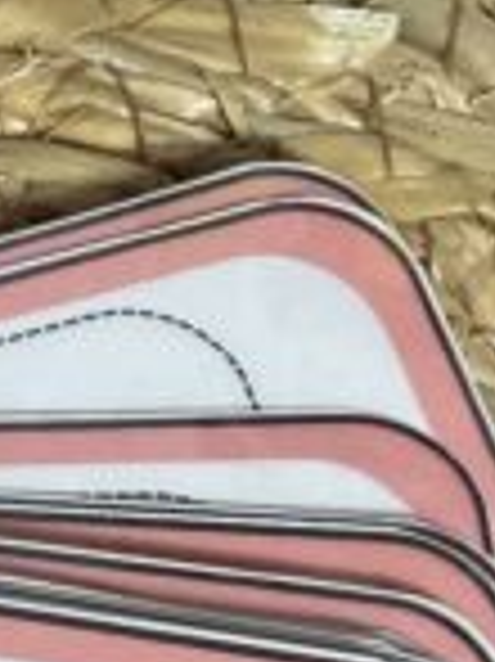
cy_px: 856
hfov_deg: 11.0
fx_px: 2501
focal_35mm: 131
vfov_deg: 14.4
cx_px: -148
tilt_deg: -65.7
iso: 320
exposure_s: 1/121
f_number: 2.2
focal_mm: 2.22
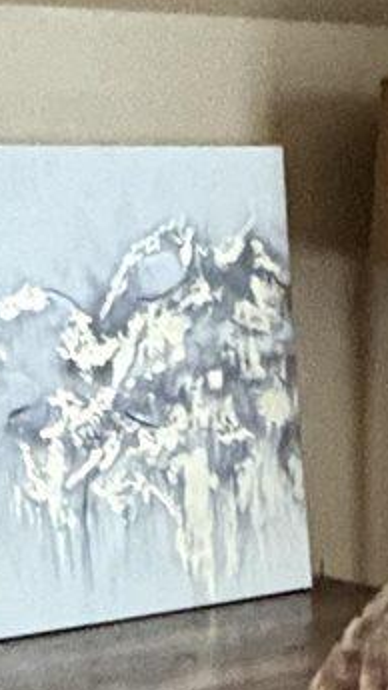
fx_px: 1866
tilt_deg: -25.0
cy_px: 958
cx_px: 306
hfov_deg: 11.8
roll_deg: +0.7
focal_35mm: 102
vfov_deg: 19.0
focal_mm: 2.22
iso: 800
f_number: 2.2
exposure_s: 1/41
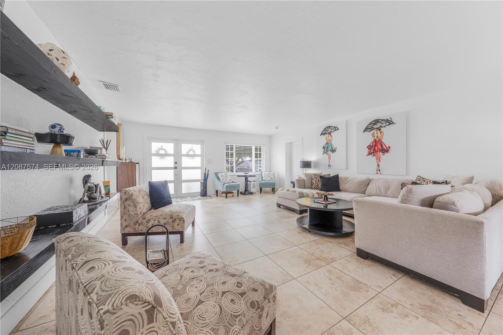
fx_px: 168
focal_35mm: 12
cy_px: 168
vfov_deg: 90.0
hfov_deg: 112.6
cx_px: 252
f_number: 8
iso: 200
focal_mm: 12
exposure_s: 1/1.25
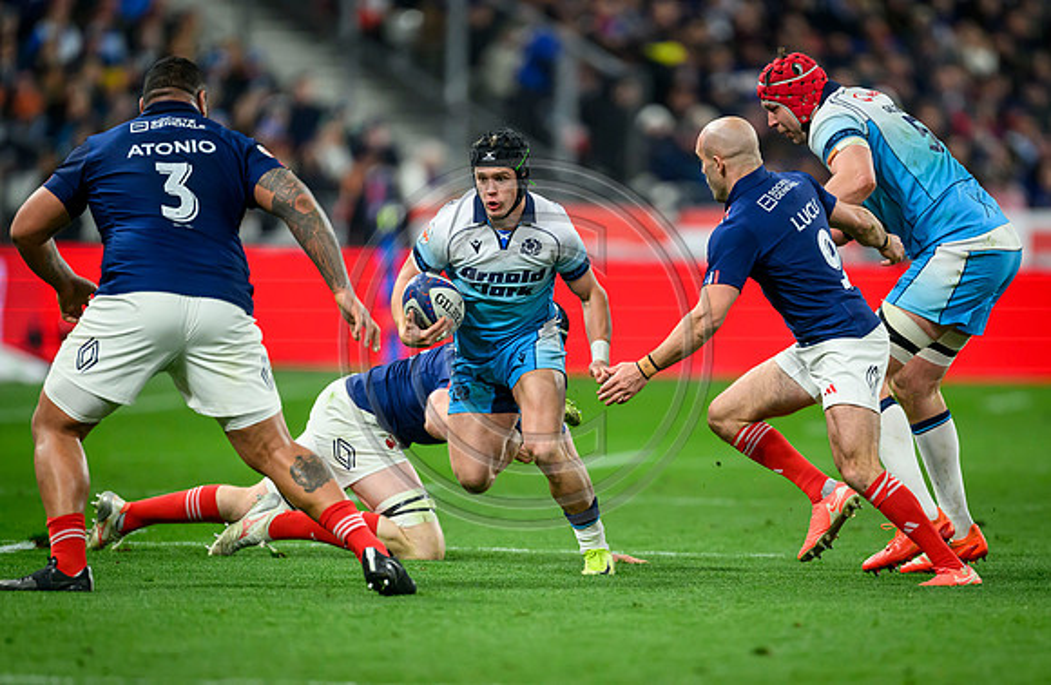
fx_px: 14909
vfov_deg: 2.6
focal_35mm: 514
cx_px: 670
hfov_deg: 4.0
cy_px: 446
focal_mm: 400
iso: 3200
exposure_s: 1/2500
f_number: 2.8
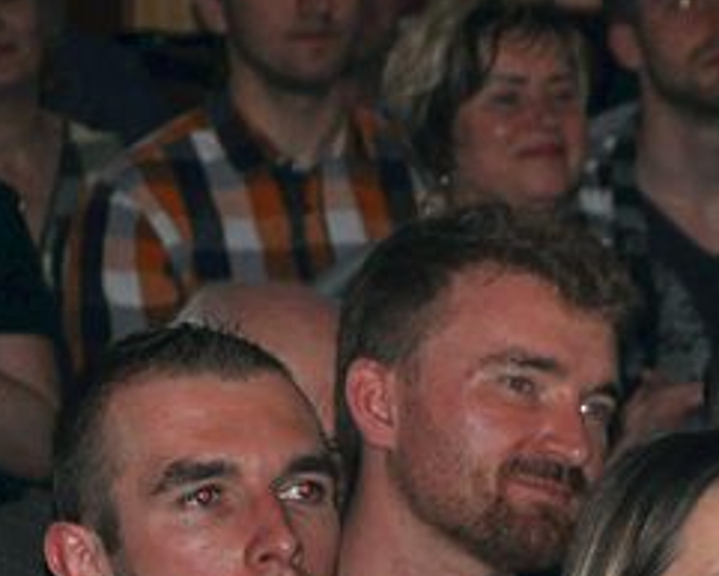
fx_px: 9707
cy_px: 652
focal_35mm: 456
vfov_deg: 3.4
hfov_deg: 4.2
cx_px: 1107
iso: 1000
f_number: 5.6
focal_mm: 92
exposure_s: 1/60
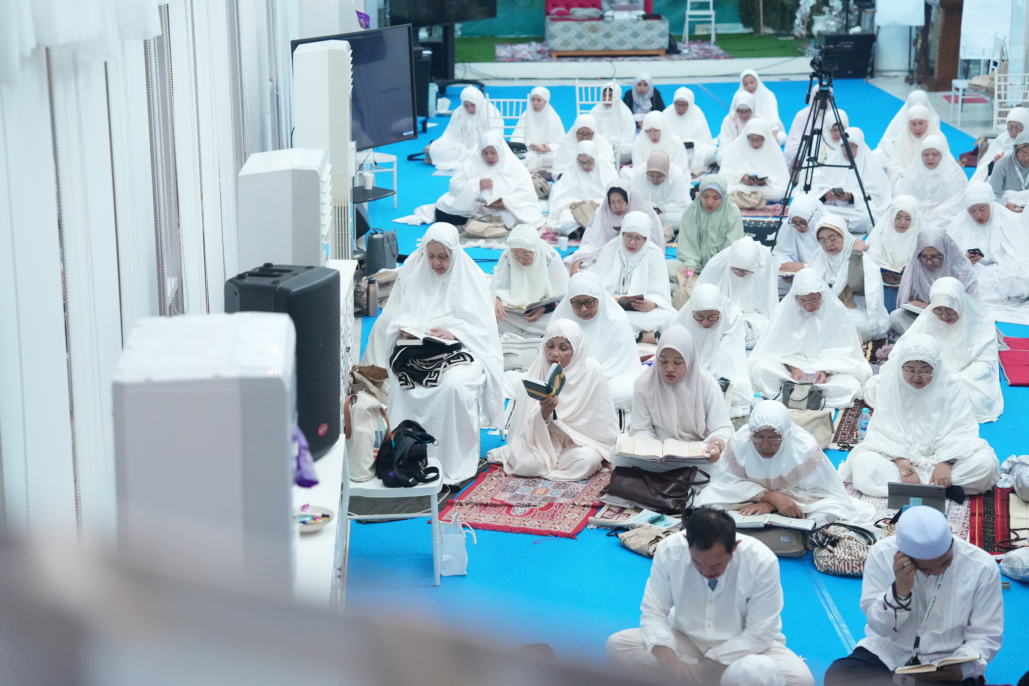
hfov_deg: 28.8
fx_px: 2001
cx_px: 514
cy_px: 343
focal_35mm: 70
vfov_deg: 19.5
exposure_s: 1/80
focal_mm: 70
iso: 6400
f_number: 2.8
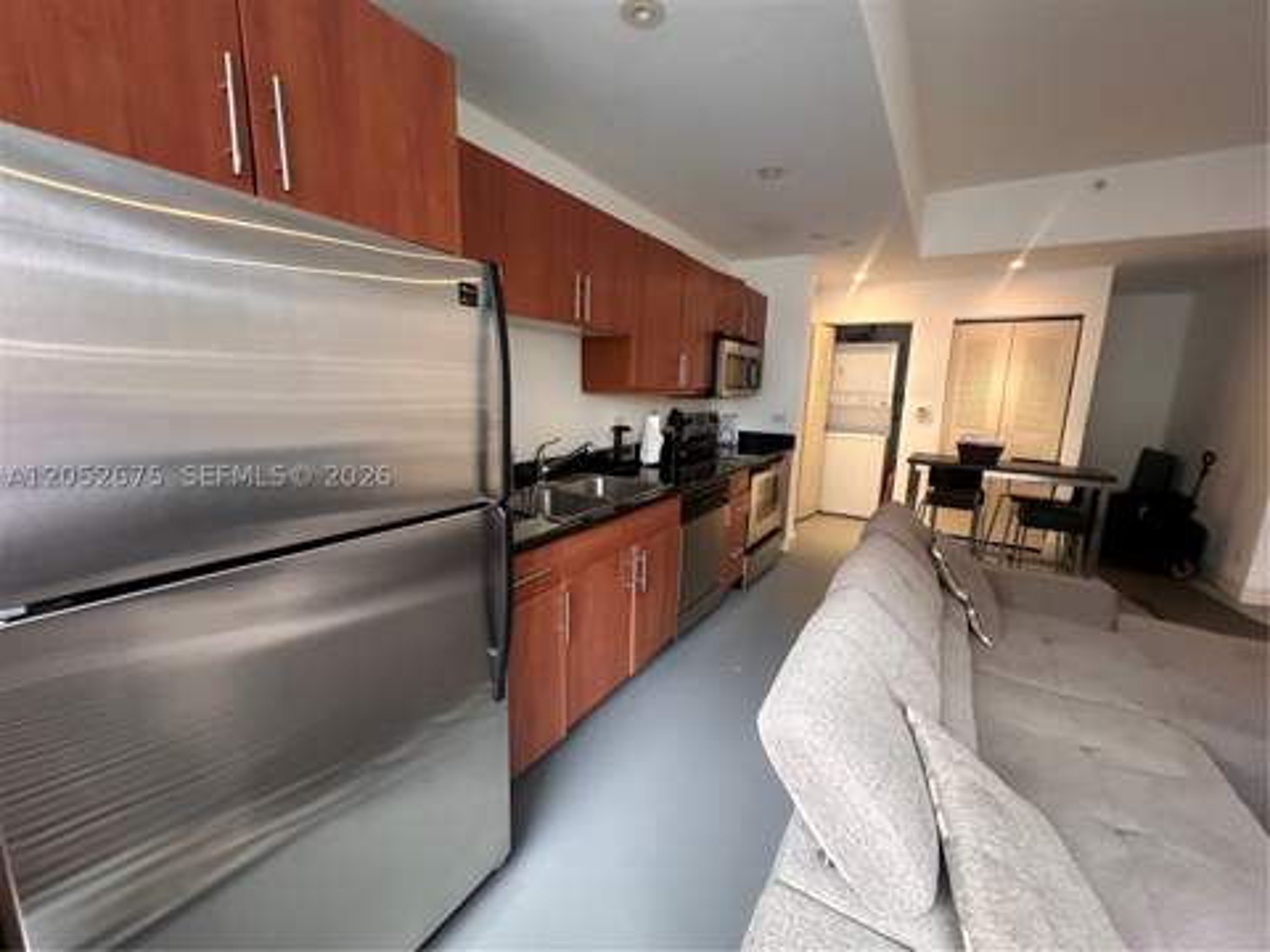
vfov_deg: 85.7
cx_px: 635
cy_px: 476
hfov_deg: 102.1
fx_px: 514
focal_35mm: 14
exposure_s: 1/40
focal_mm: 2.22
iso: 800
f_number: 2.2
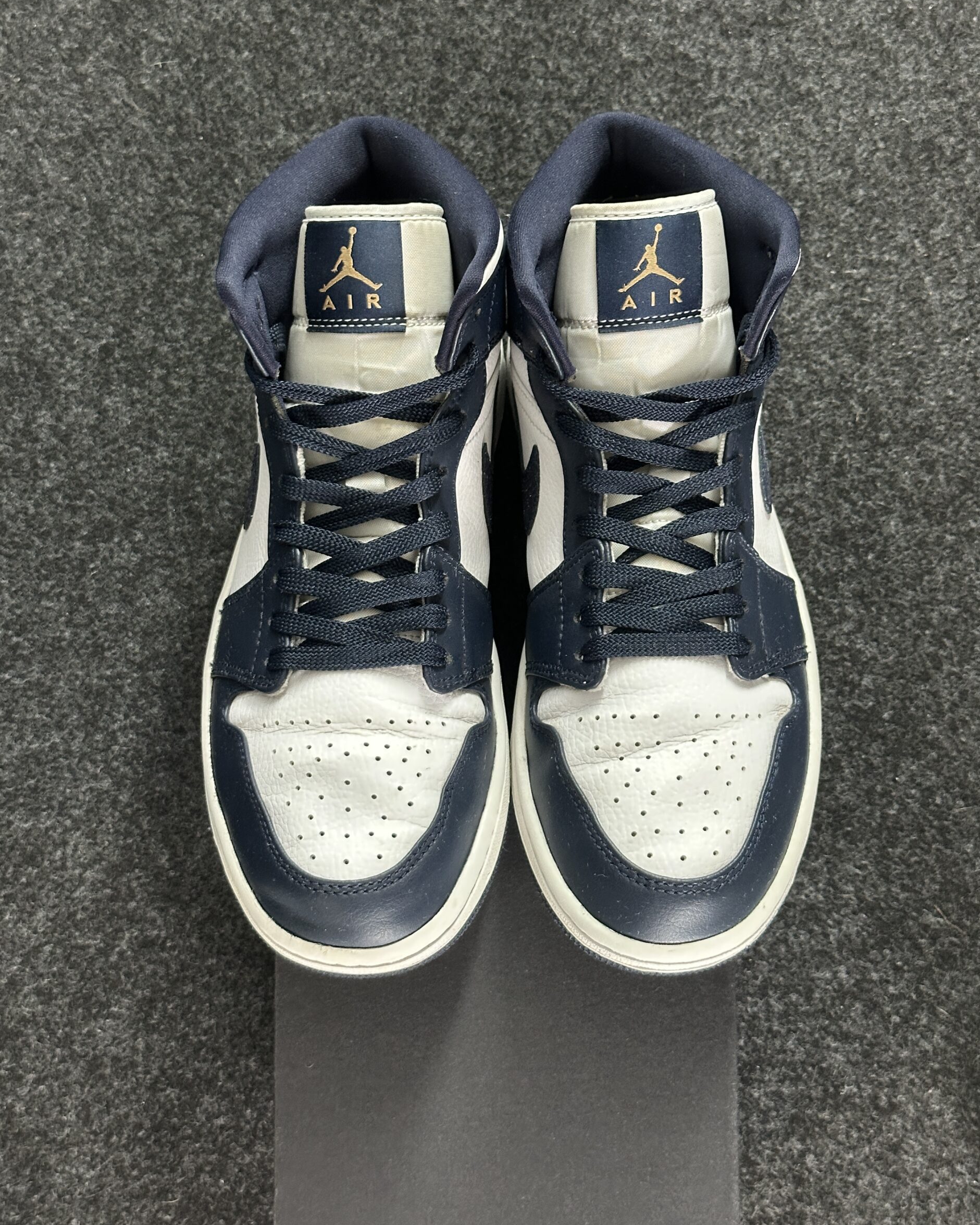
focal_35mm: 51
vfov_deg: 36.6
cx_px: 483
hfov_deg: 29.7
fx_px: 1849
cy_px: 562
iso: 320
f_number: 1.78
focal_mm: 6.86
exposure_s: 1/33
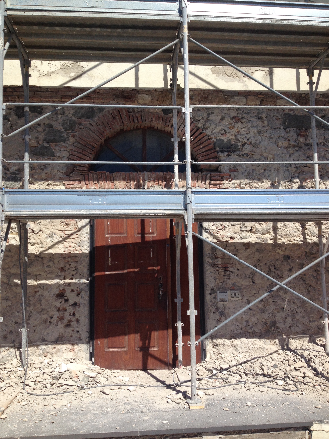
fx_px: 444
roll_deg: -1.7
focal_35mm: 35
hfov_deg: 40.7
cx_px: 164
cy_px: 220
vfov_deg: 52.6
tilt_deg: +3.1
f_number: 2.4
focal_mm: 4.28
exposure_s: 1/2513
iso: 50
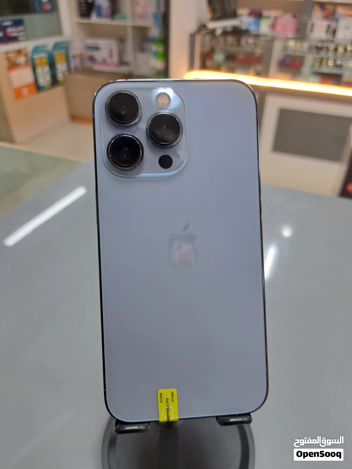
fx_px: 325
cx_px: 176
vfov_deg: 71.6
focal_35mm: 24
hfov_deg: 56.8
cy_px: 234
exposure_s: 1/50
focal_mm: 5.23
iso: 50
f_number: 1.8
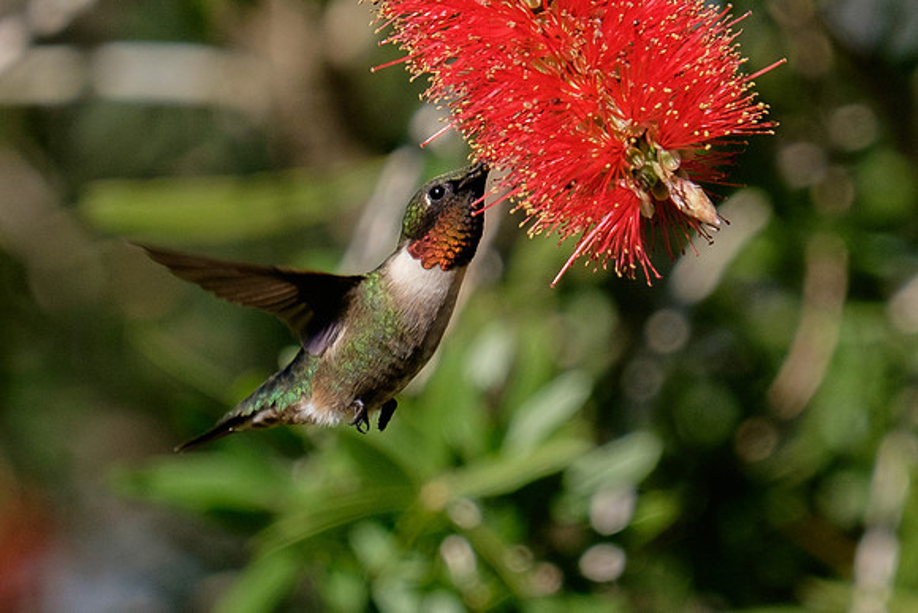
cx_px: 578
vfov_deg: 1.8
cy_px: 214
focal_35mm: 761
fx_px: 19417
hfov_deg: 2.7
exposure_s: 1/2000
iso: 640
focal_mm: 200
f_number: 4.8
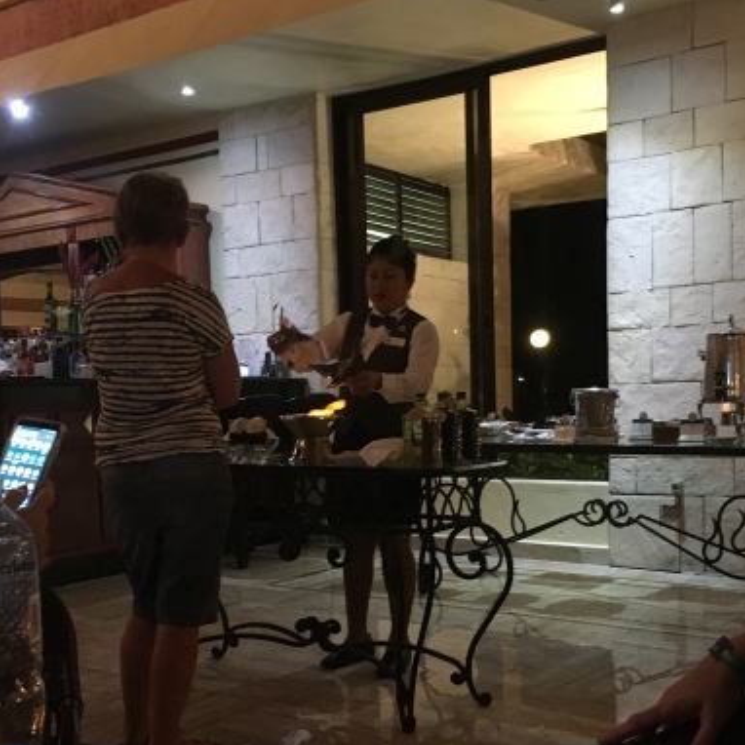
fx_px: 1047
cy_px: 451
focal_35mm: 43
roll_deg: +2.0
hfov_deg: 39.2
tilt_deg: -3.0
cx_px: 372
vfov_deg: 39.0
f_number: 2.2
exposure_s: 1/15
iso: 250
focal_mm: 4.15
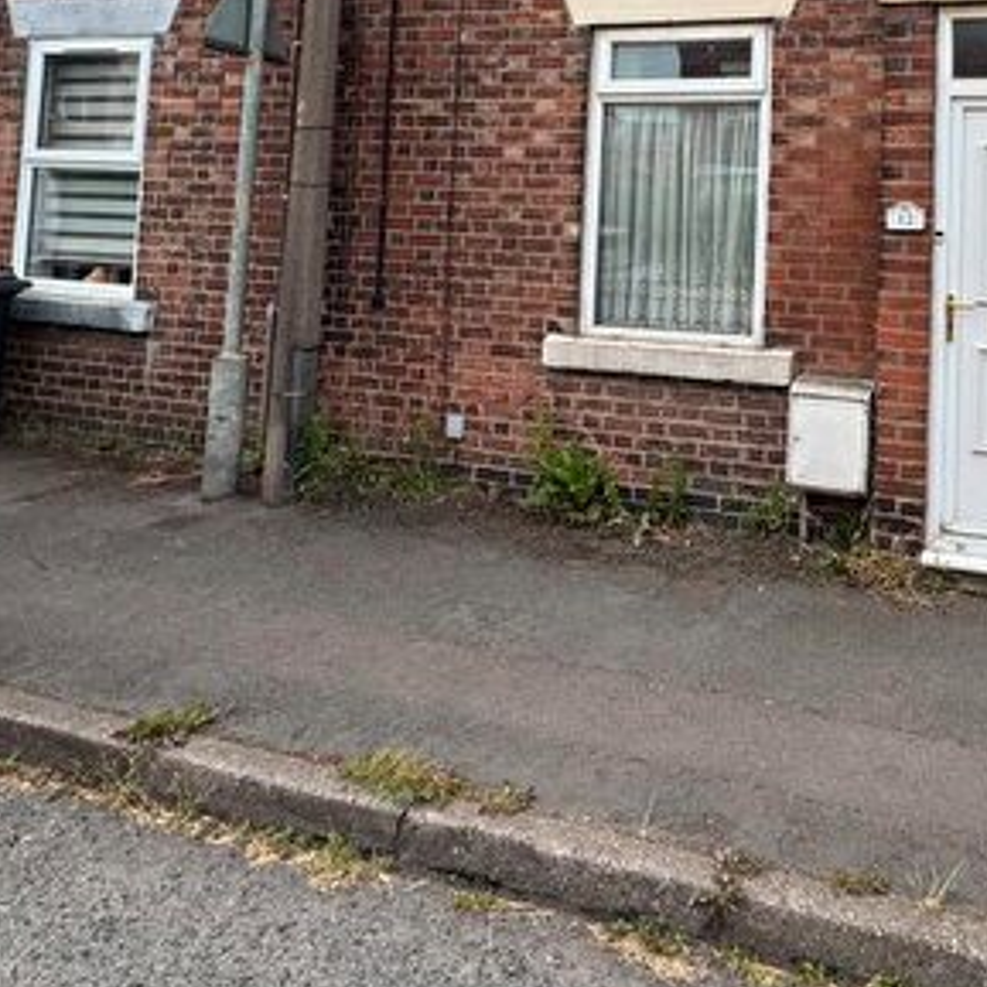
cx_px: 830
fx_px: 968
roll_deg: -0.9
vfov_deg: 49.5
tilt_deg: +5.2
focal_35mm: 30
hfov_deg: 49.8
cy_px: 145
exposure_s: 1/687
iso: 40
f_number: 2.2
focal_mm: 2.22
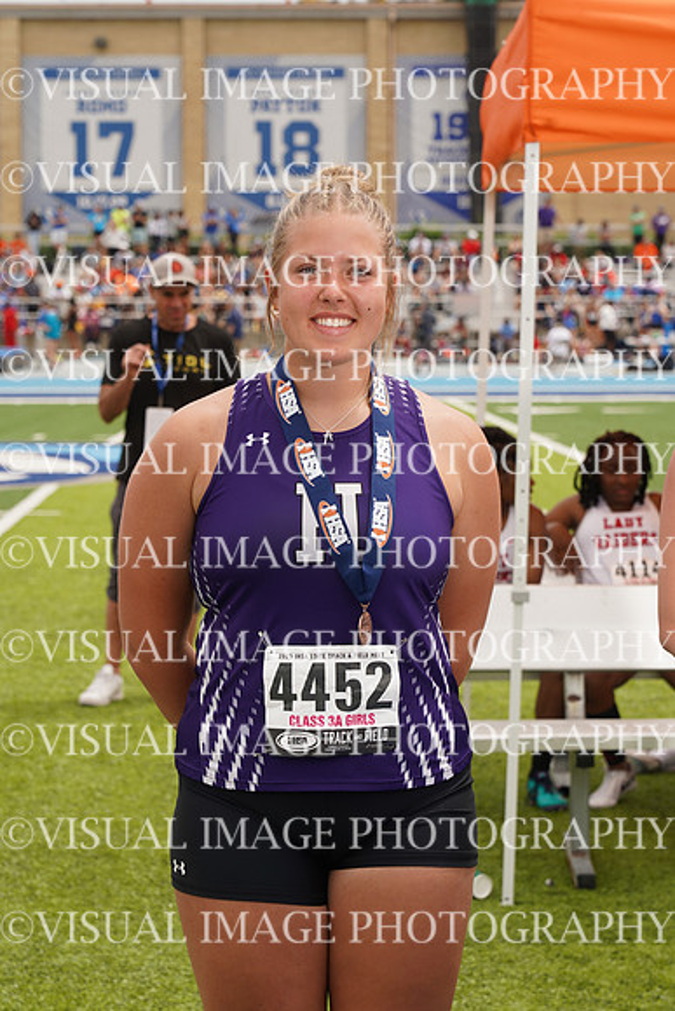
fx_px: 2951
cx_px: 338
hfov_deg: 13.0
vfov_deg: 19.5
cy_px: 506
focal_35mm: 105
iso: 100
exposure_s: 1/200
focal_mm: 105
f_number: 8
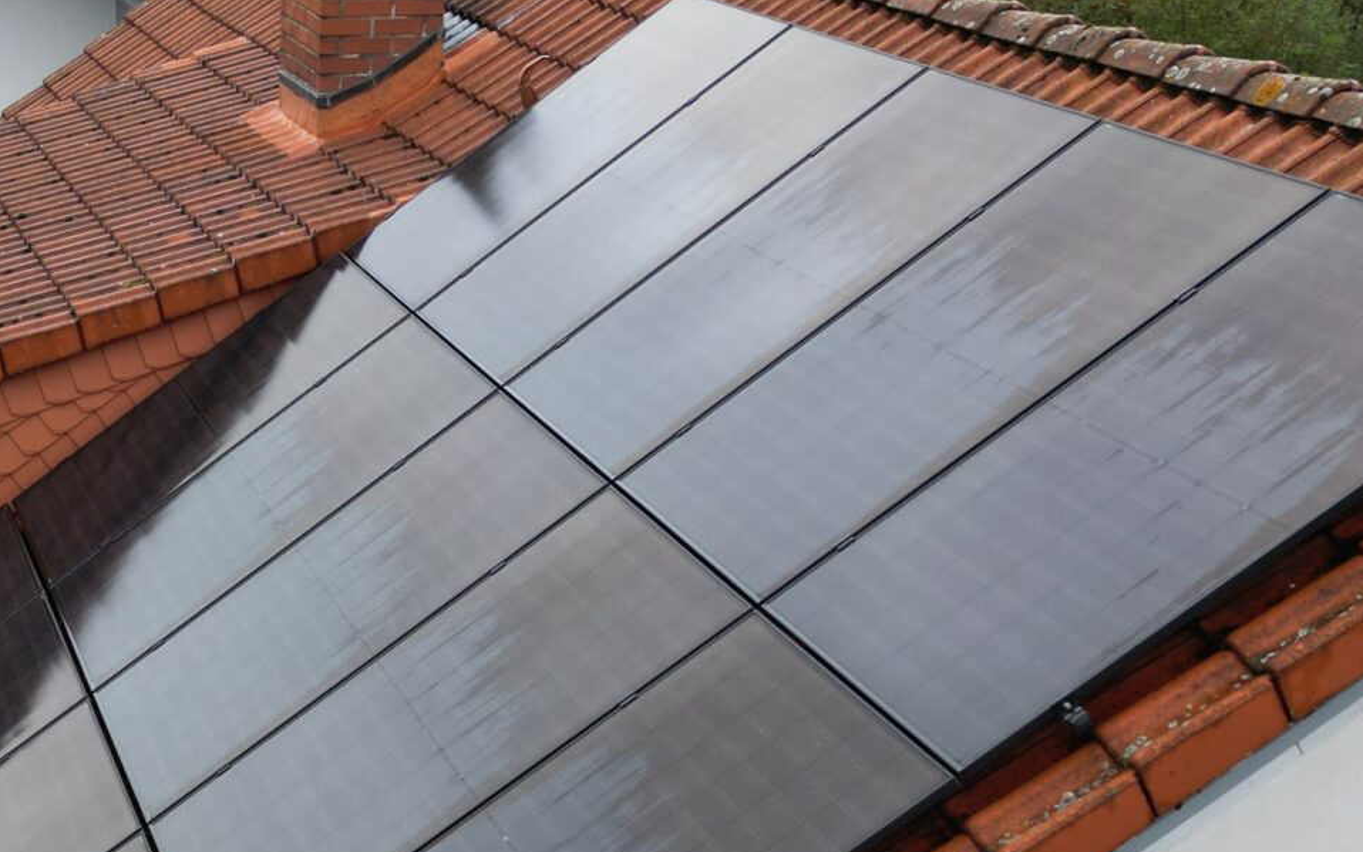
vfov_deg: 18.5
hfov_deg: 29.5
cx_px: 270
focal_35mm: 68
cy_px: 896
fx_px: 2526
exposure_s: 1/640
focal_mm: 6.72
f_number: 1.7
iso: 110
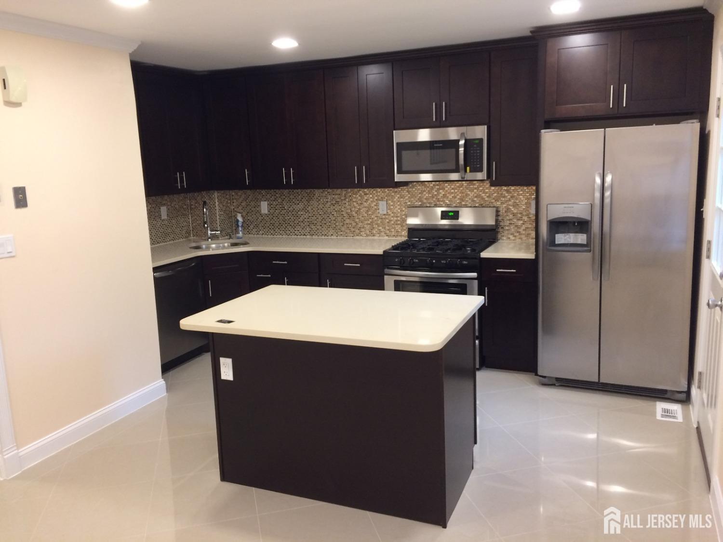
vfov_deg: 48.2
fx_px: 606
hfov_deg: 61.7
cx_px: 362
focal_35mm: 29
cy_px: 271
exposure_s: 1/30
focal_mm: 4.15
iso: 125
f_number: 2.2
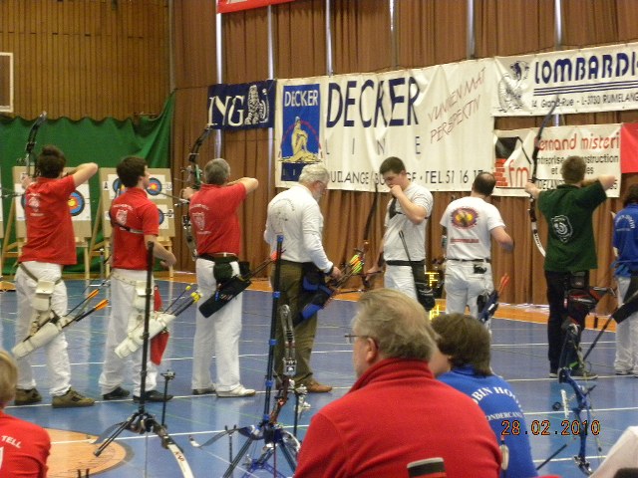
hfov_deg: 18.7
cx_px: 319
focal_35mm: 105
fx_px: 1935
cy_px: 239
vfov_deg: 14.1
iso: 400
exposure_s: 1/20.5
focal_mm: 18.8
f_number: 4
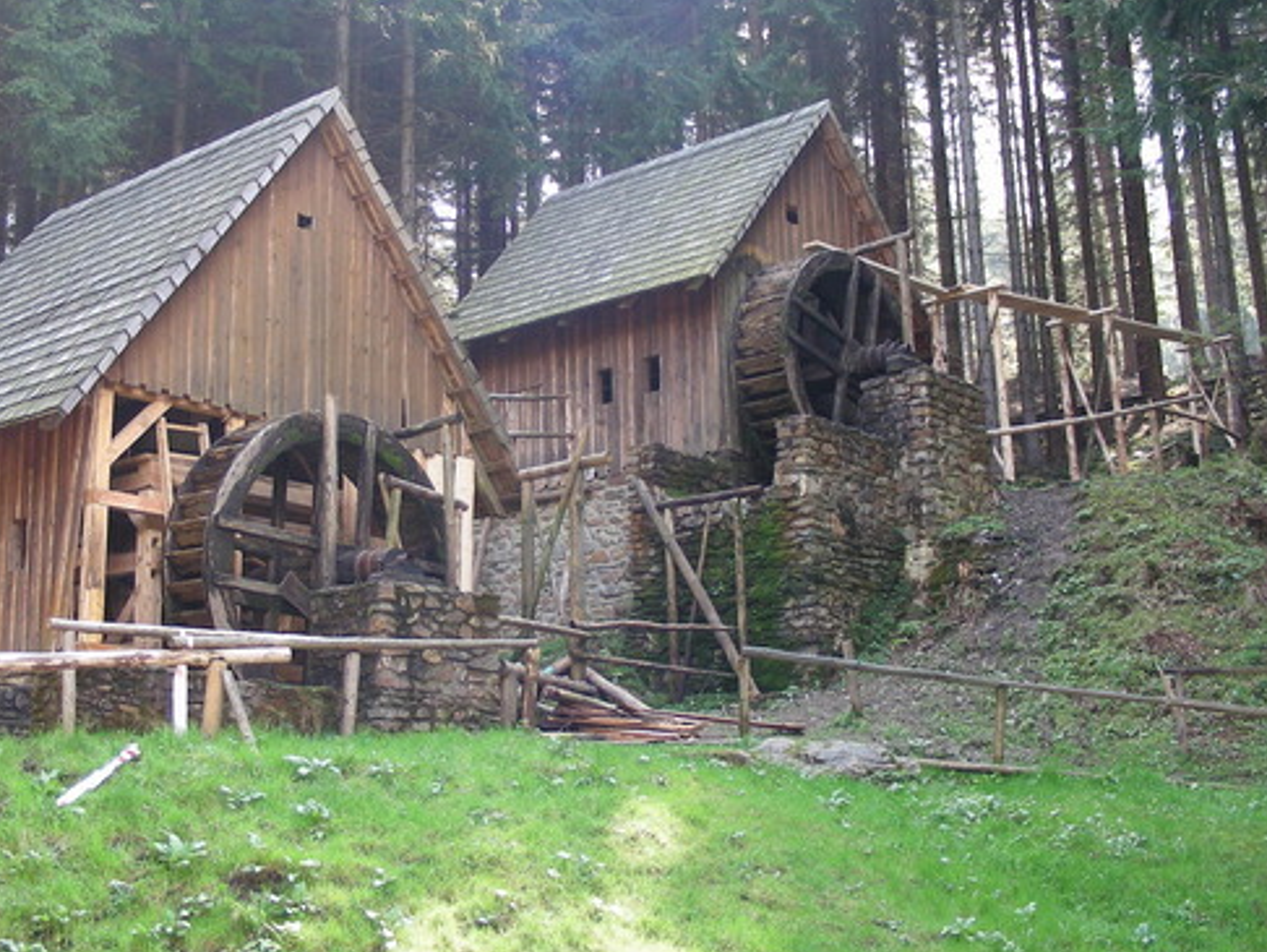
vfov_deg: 29.1
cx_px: 558
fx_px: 1831
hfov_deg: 38.1
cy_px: 441
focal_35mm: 50
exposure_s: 1/30
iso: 72
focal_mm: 6.3
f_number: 3.5
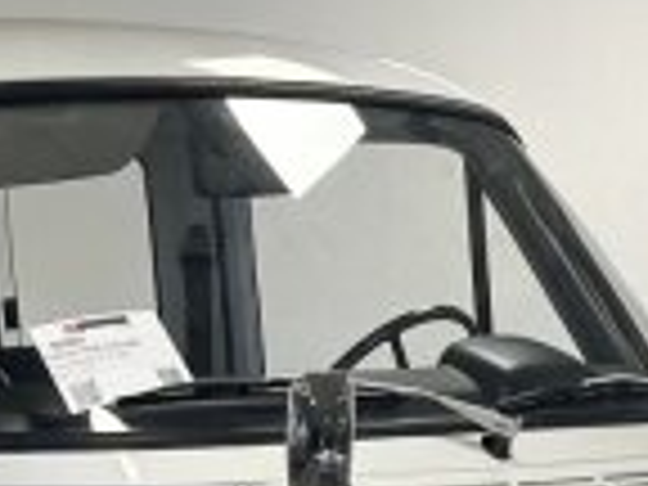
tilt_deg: -4.9
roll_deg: +0.4
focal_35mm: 213
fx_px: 3987
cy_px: 693
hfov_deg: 9.2
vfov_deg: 6.9
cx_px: -58
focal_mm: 6.86
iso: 125
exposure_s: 1/114
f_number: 1.78
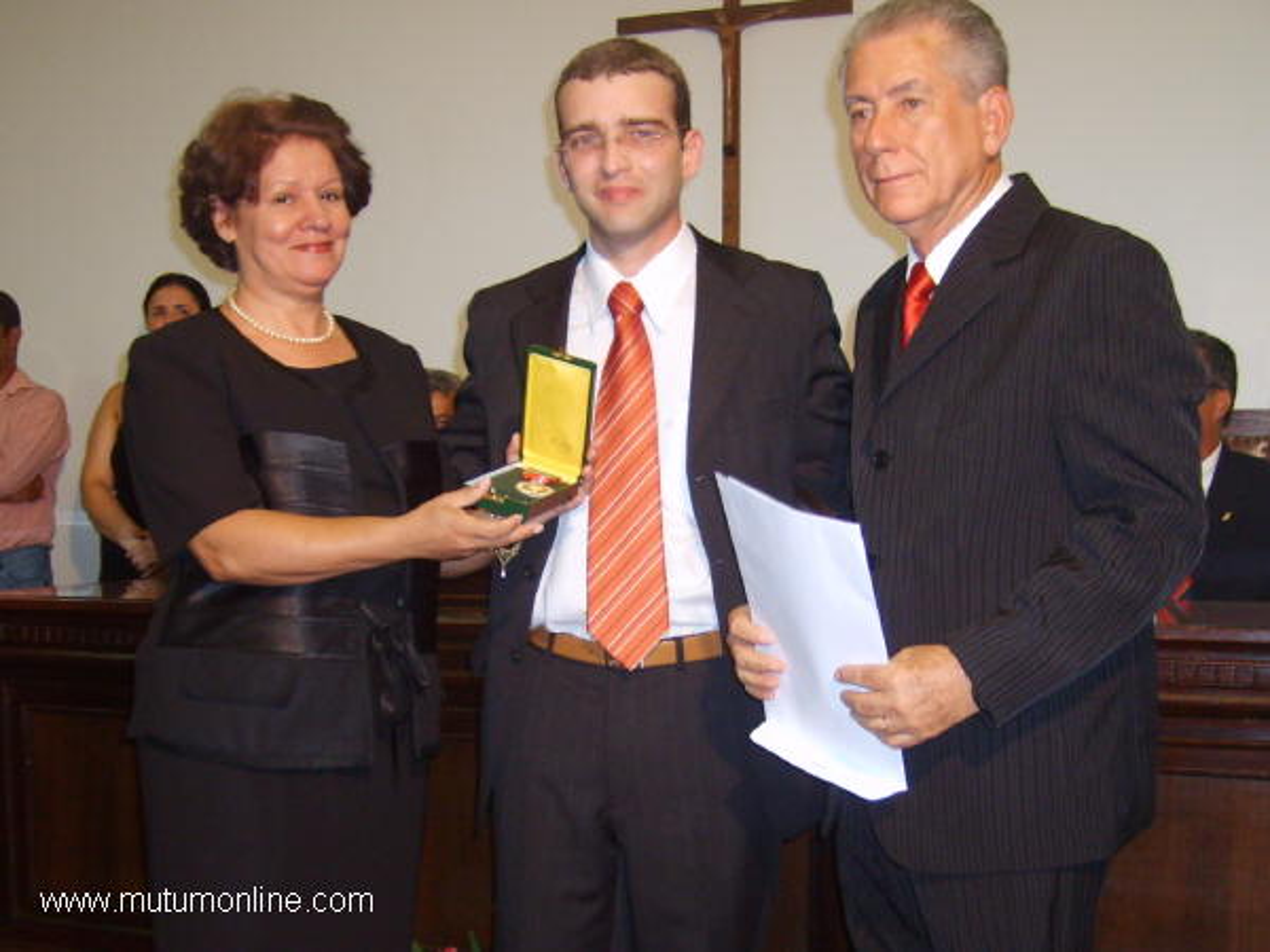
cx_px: 635
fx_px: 1284
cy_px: 476
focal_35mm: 35
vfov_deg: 40.7
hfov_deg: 52.6
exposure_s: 1/45
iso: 113
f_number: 2.8
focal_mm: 5.8
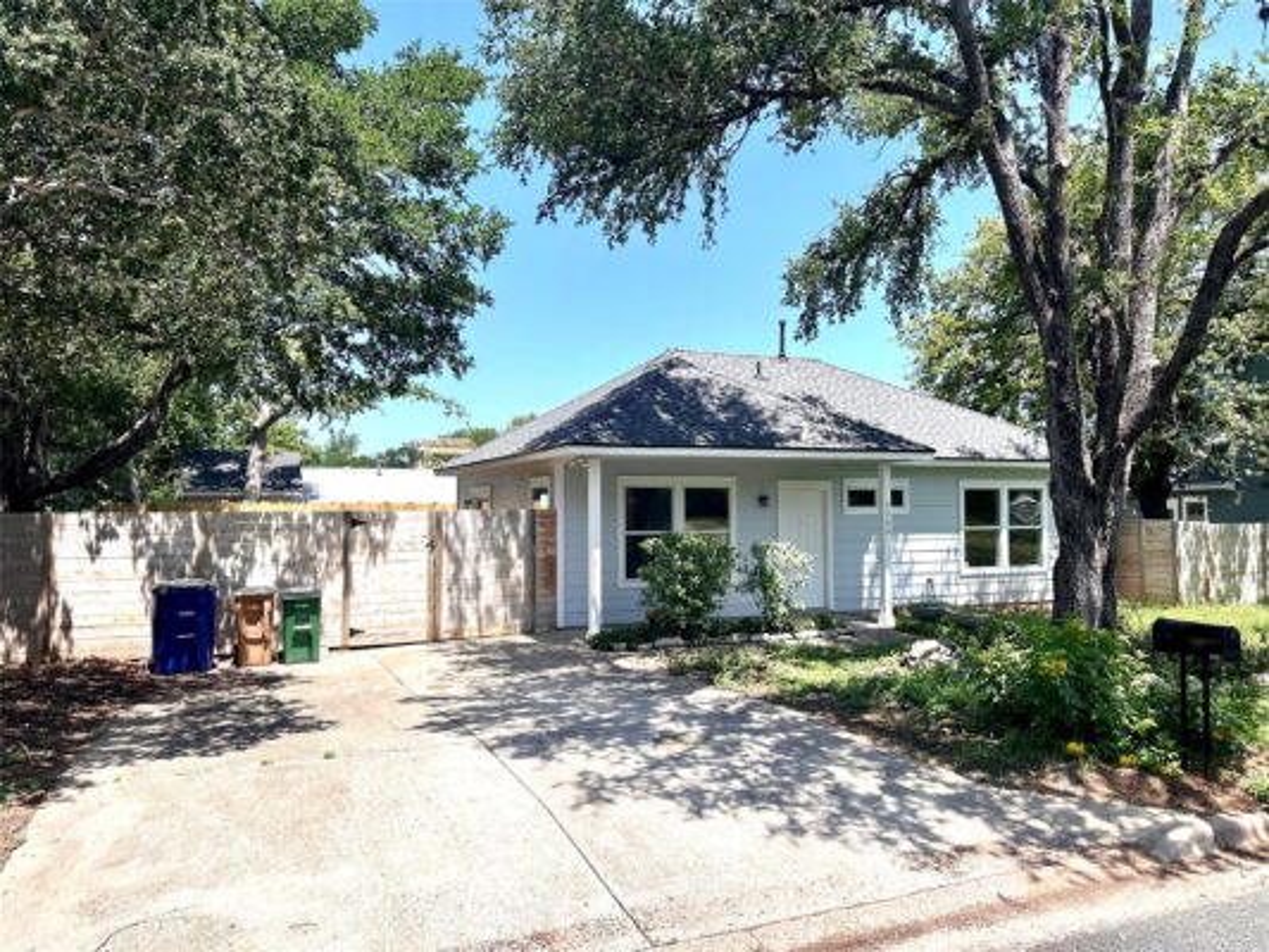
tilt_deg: +2.5
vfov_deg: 56.8
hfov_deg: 71.6
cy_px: 476
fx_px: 880
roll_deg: +0.2
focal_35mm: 24
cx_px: 634
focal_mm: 6.86
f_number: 1.78
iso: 80
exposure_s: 1/3058
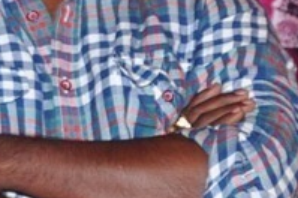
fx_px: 4339
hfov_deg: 3.9
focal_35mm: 525
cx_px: -490
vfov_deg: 2.6
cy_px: 137
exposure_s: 1/125
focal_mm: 58
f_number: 6.3
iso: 400
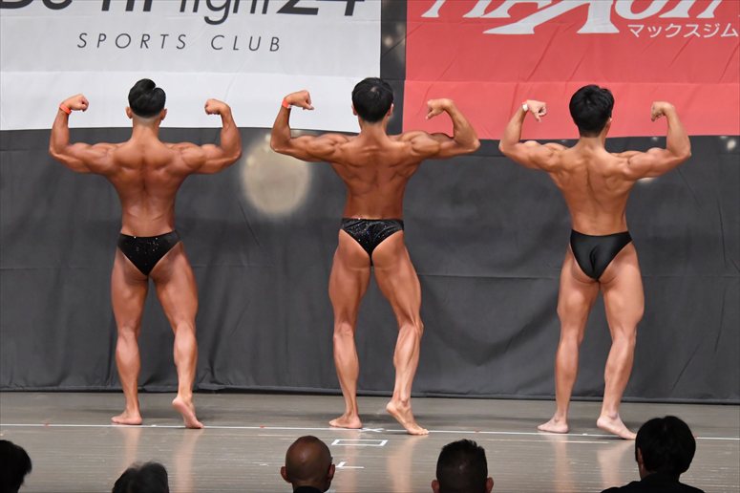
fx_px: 3842
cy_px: 246
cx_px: 370
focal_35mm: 187
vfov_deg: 7.3
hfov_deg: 11.0
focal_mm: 125
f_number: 5.6
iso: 6400
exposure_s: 1/400
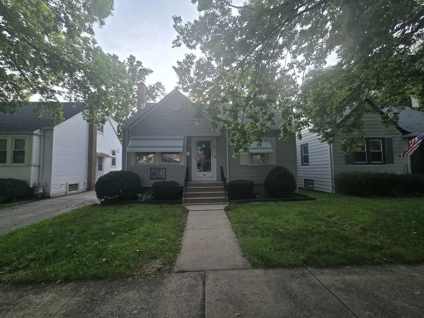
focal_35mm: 13
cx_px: 212
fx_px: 159
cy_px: 159
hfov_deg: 106.2
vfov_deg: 89.9
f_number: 2.2
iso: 50
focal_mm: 2.2
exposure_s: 1/611
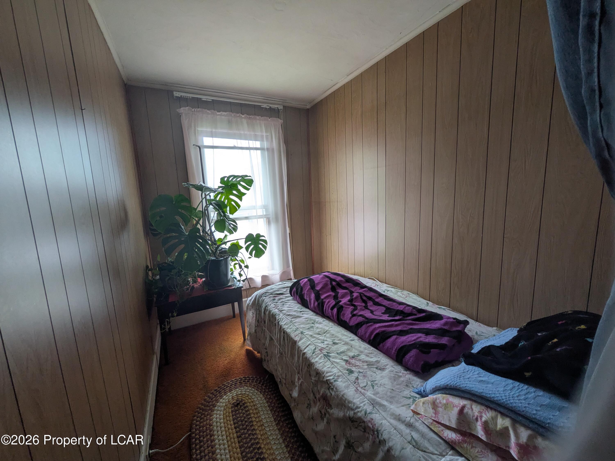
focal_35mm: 14
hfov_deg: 102.1
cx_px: 308
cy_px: 230
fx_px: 249
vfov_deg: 85.7
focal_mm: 1.83
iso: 82
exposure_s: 1/40
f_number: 2.2
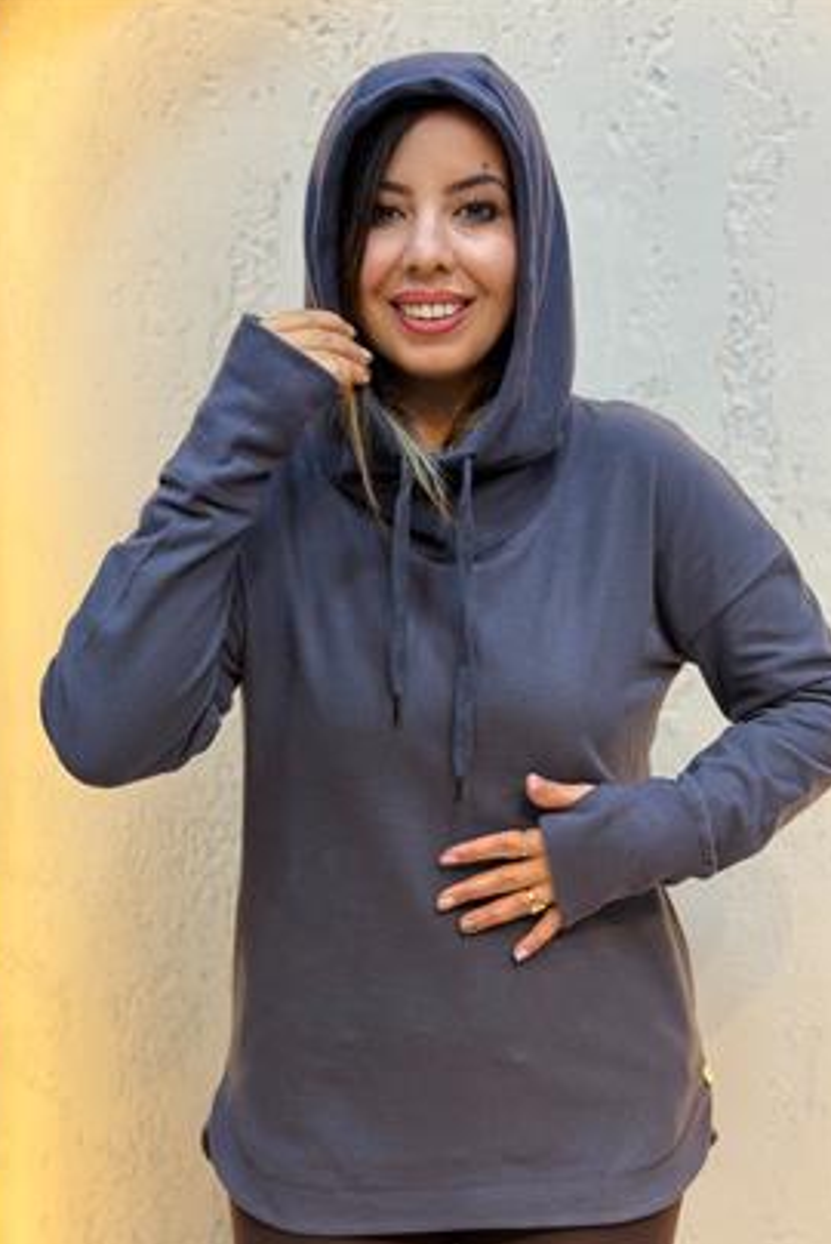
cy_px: 624
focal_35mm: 51
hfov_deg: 26.5
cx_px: 437
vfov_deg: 38.9
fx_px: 1763
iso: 100
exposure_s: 1/100
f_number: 1.78
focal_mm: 6.76
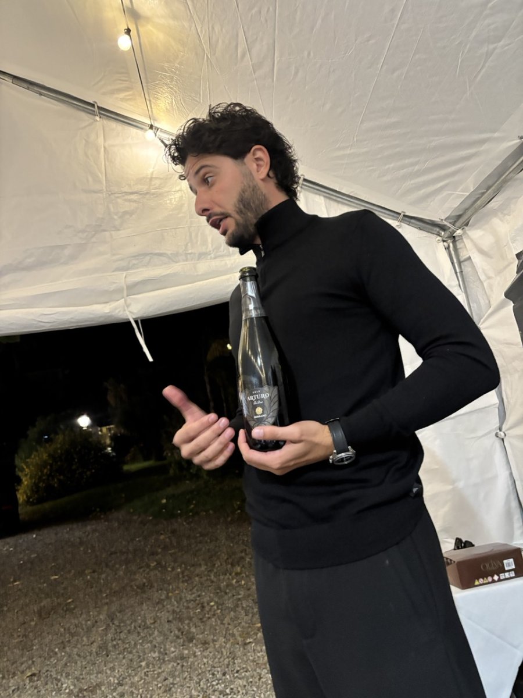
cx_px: 262
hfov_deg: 53.1
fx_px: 524
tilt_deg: +11.5
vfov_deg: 67.3
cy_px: 349
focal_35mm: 26
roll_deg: +11.1
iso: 500
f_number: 1.6
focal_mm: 5.96
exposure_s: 1/33
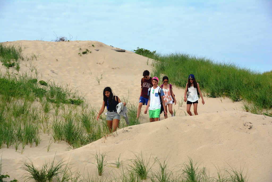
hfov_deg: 26.0
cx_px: 136
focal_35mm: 78
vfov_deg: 17.5
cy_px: 91
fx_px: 589
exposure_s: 1/250
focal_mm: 52
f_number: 8
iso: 100
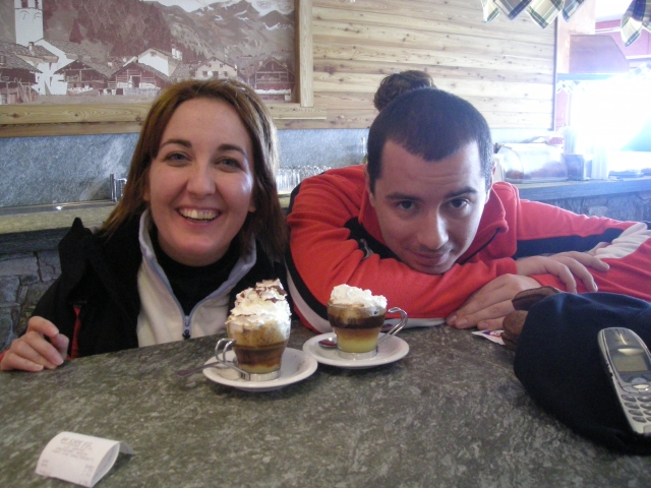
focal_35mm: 35
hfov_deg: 52.6
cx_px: 326
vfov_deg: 40.7
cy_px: 244
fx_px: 658
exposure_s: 1/38
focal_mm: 5.7
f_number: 2.8
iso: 400
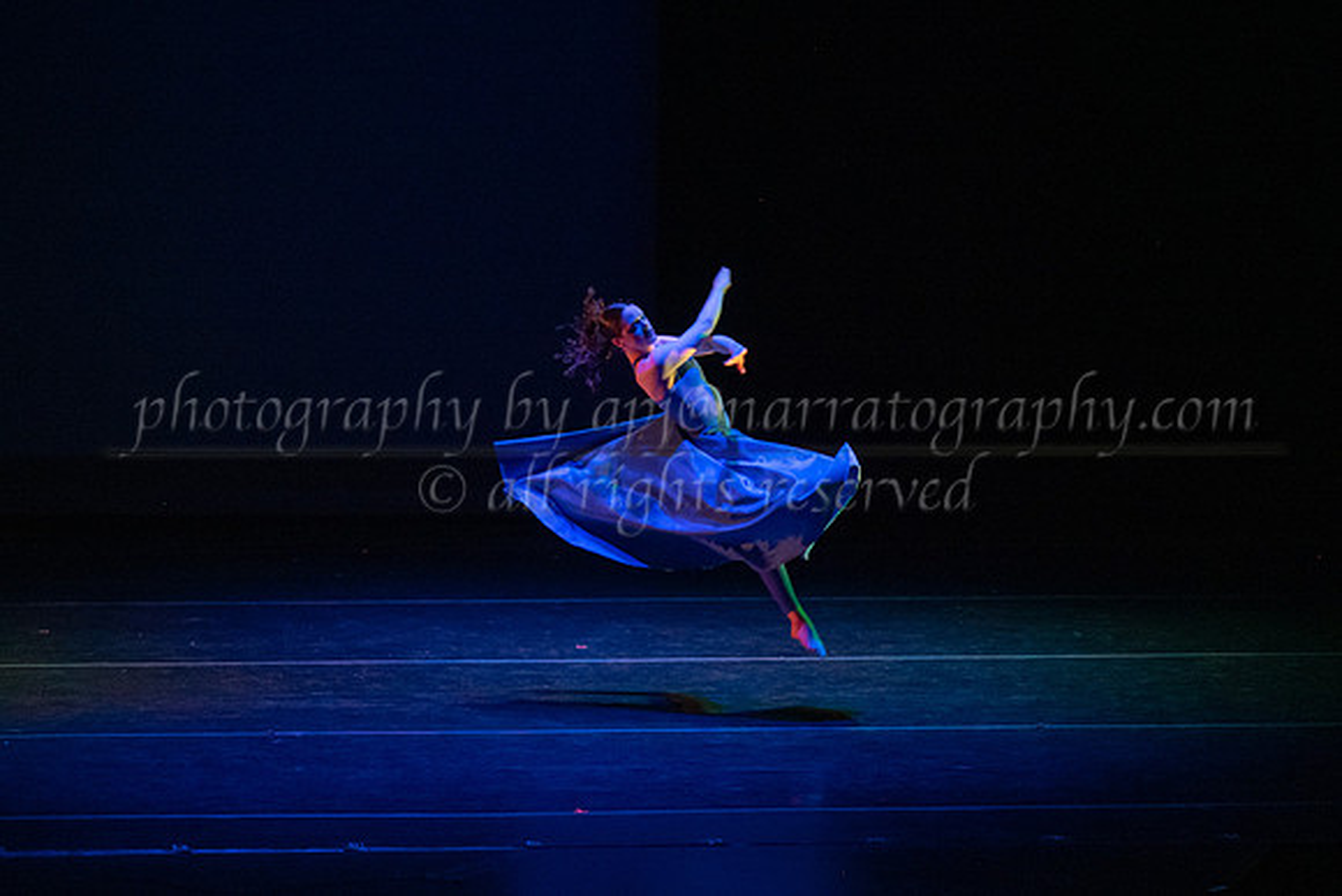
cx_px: 593
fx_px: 6377
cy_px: 448
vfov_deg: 8.0
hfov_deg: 12.0
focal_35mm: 171
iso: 3200
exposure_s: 1/320
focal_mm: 150
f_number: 2.8
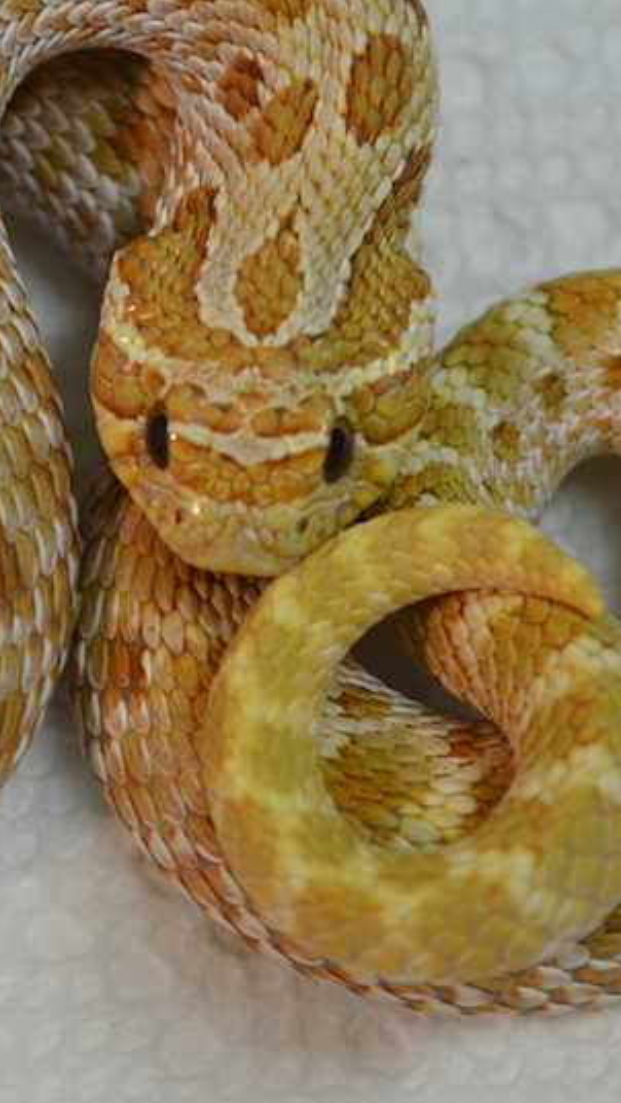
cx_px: 181
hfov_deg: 8.1
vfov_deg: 14.3
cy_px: 437
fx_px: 4386
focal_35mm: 150
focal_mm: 50
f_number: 5.6
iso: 400
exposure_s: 1/25
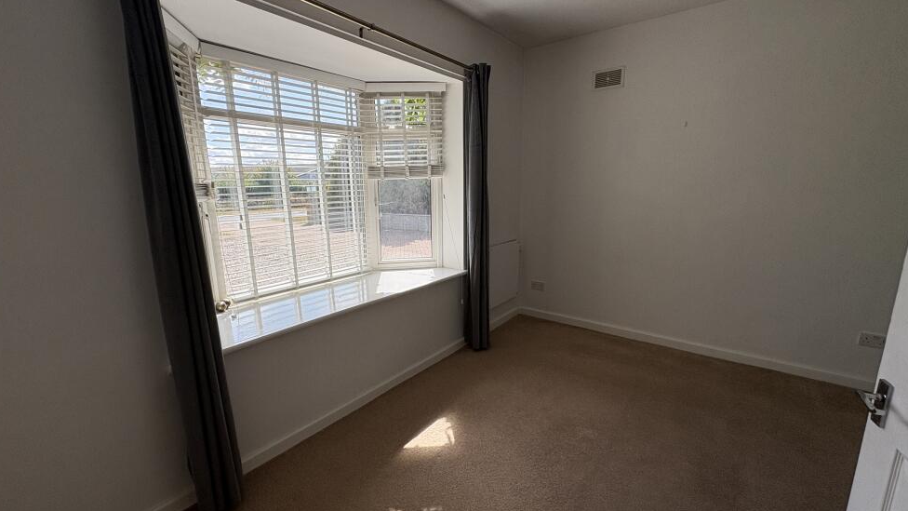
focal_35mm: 16
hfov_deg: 99.4
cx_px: 449
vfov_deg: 67.1
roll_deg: +1.0
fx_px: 385
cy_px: 261
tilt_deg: -11.5
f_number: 2.2
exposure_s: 1/631
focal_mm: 2.22
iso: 50
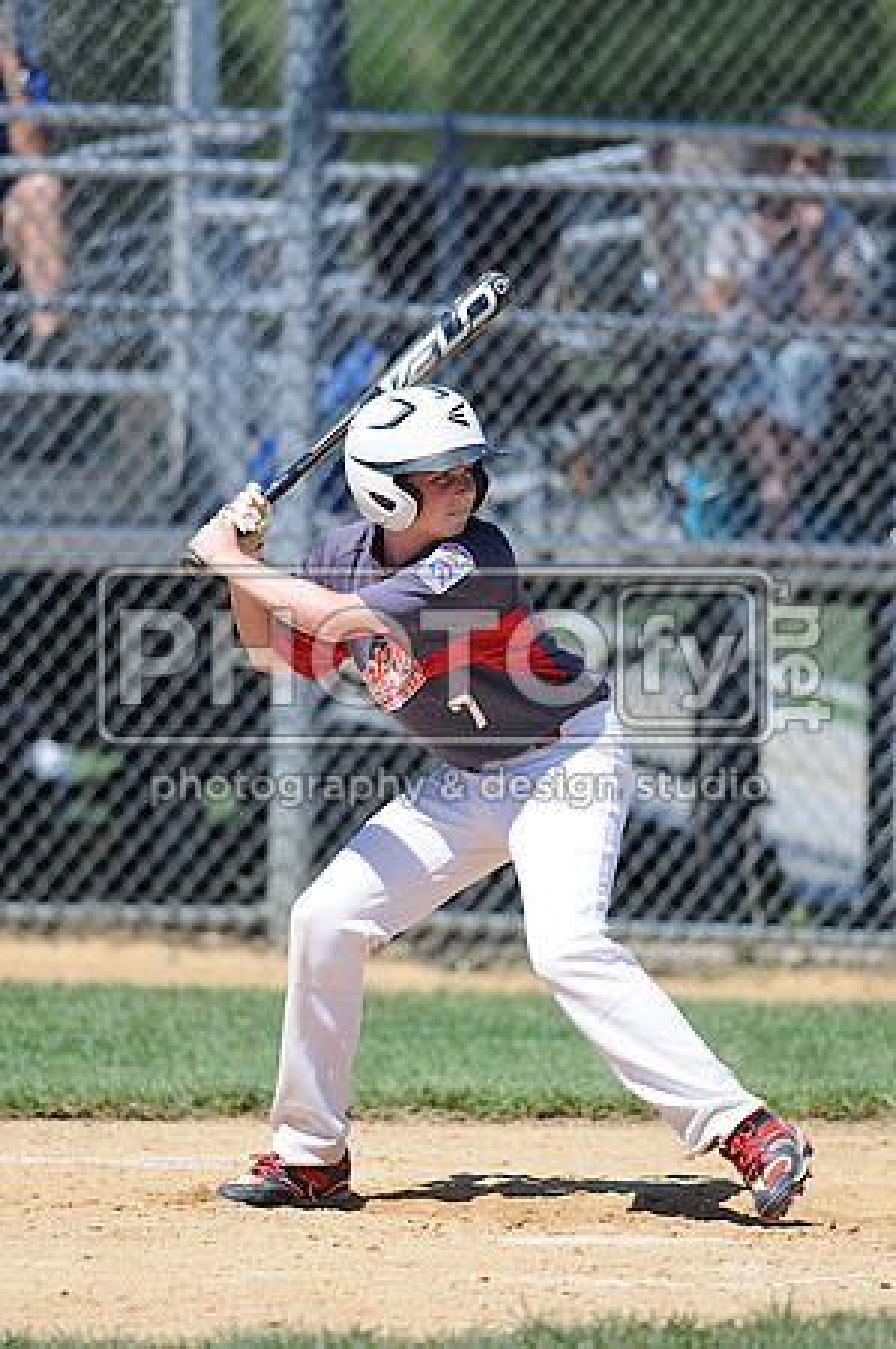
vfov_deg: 4.6
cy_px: 674
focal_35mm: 450
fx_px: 16838
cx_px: 448
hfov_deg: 3.0
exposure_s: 1/1600
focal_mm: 300
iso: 200
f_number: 4
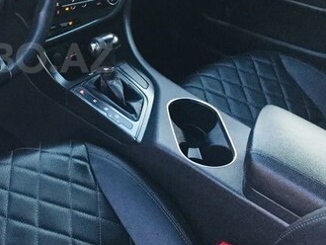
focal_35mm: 58
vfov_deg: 24.9
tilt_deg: -31.3
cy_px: 58
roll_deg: -4.5
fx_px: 547
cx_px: 12
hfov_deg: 31.1
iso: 320
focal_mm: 4.15
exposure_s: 1/33
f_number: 2.2
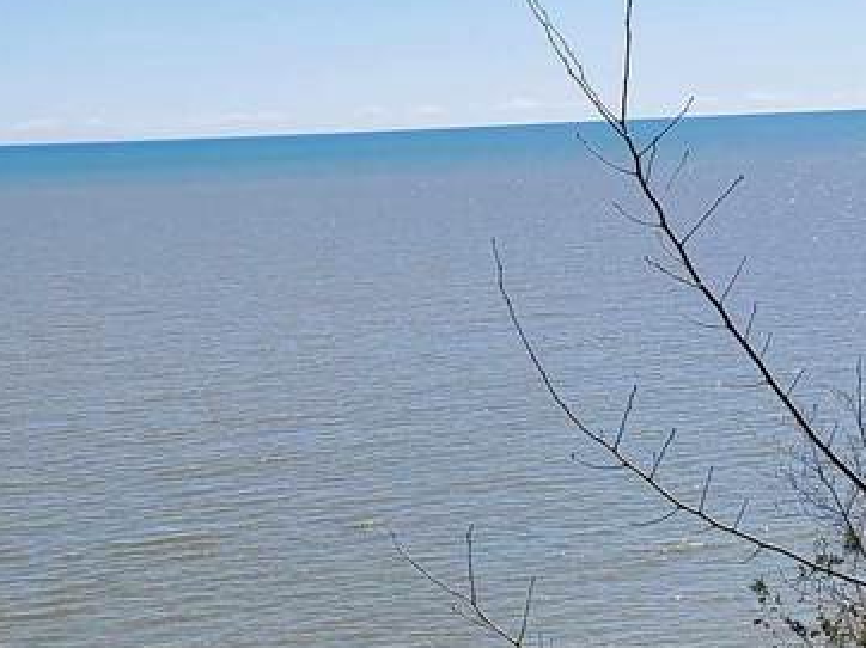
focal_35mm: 92
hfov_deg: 21.2
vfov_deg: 16.0
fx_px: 2300
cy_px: 428
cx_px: 220
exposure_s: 1/2367
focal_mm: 4.3
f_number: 2.4
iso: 50
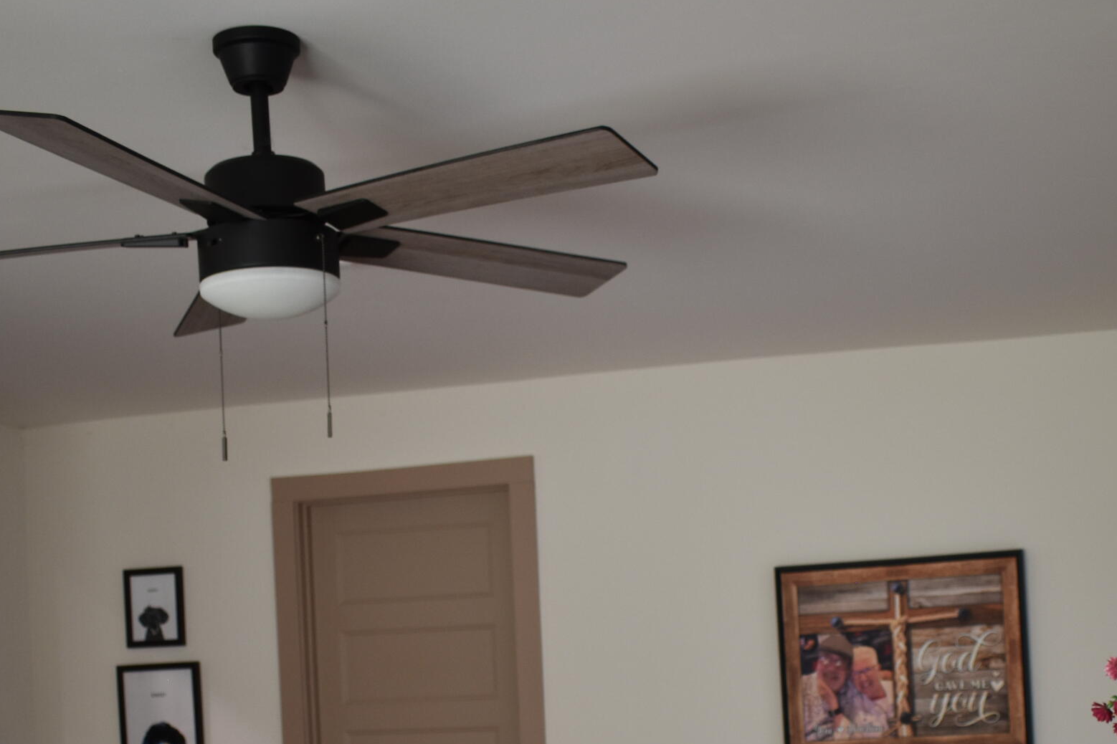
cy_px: 714
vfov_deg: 24.9
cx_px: 634
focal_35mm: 52
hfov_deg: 38.1
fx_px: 1613
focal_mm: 18
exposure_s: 1/60
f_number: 4
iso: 450
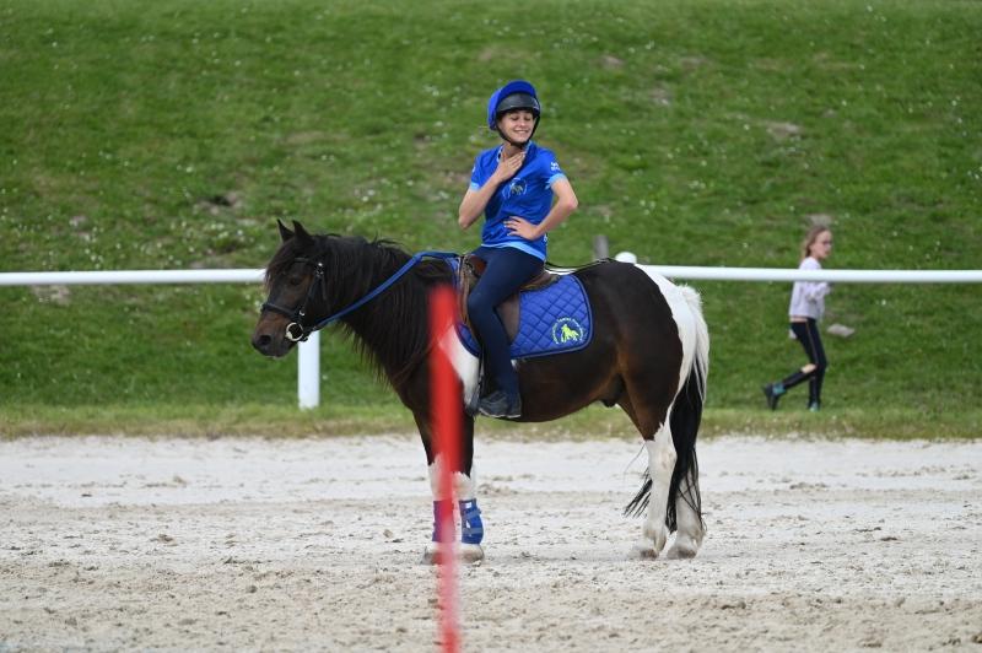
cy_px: 326
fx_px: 10902
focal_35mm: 400
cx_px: 491
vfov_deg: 3.4
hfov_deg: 5.2
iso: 450
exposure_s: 1/1250
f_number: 5.6
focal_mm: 400
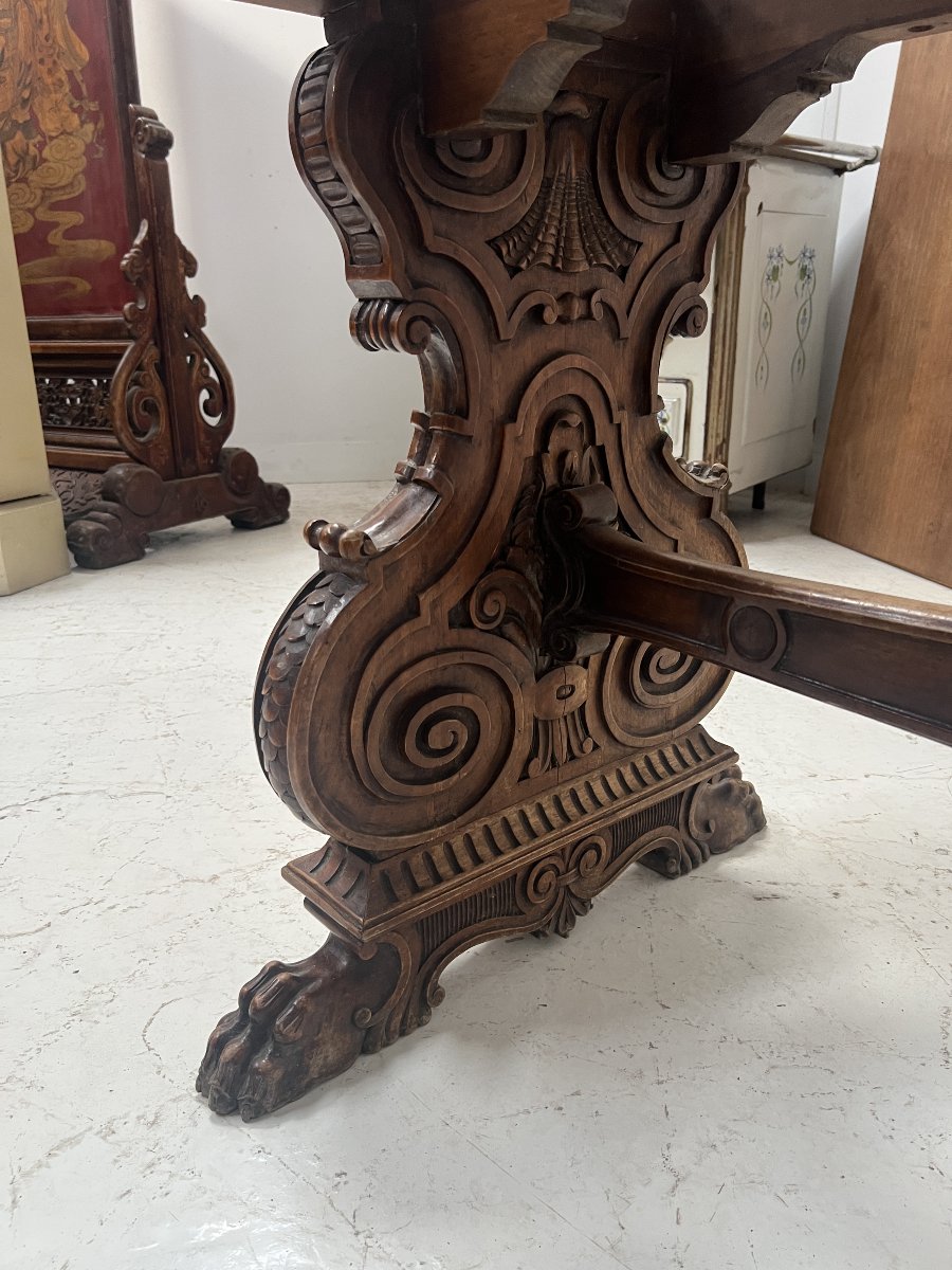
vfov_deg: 67.3
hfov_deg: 53.1
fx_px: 953
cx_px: 476
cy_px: 635
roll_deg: +0.2
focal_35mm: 26
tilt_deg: -19.1
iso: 160
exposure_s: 1/60
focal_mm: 5.7
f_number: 1.5
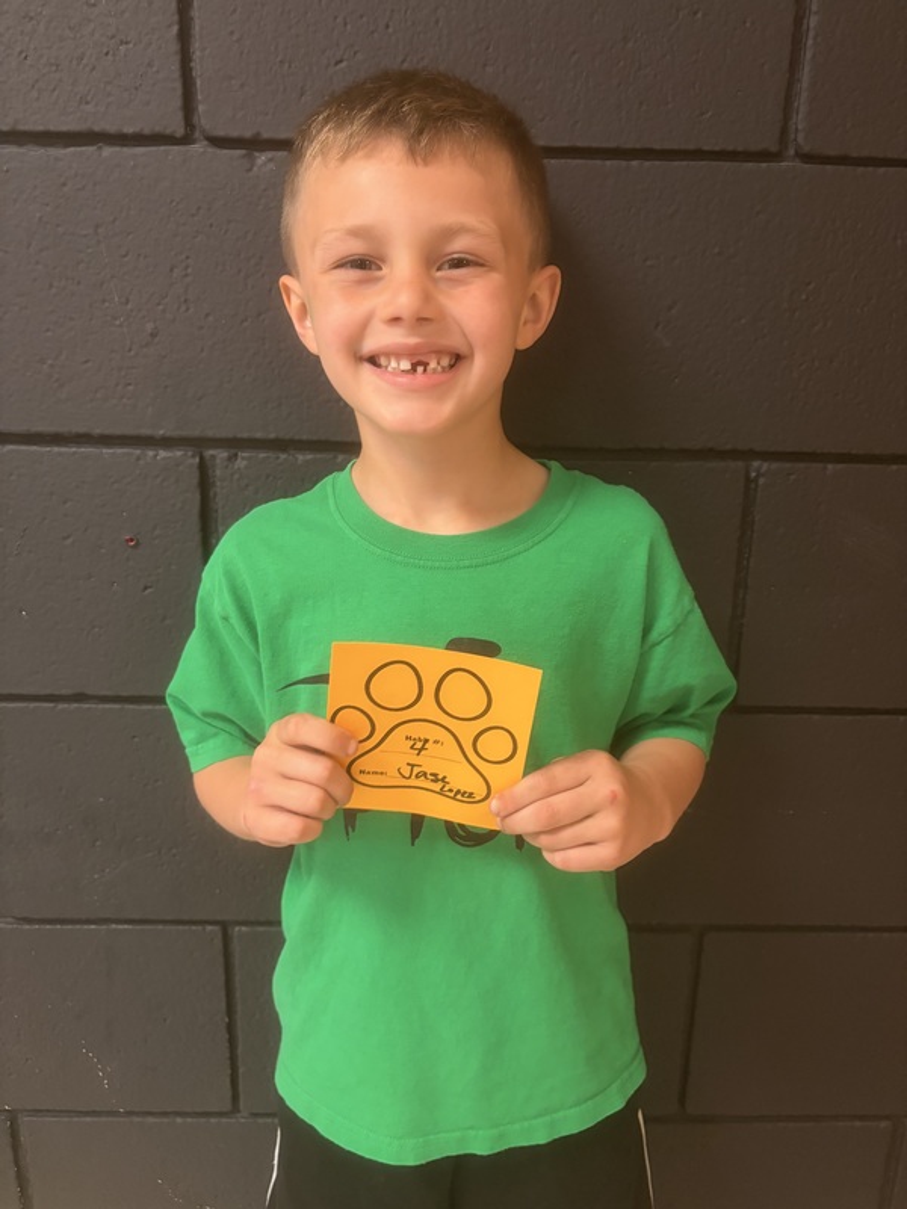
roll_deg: -1.7
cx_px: 454
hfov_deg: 53.1
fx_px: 908
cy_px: 604
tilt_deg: -16.0
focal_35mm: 26
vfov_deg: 67.3
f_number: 1.6
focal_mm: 5.96
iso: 250
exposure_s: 1/60
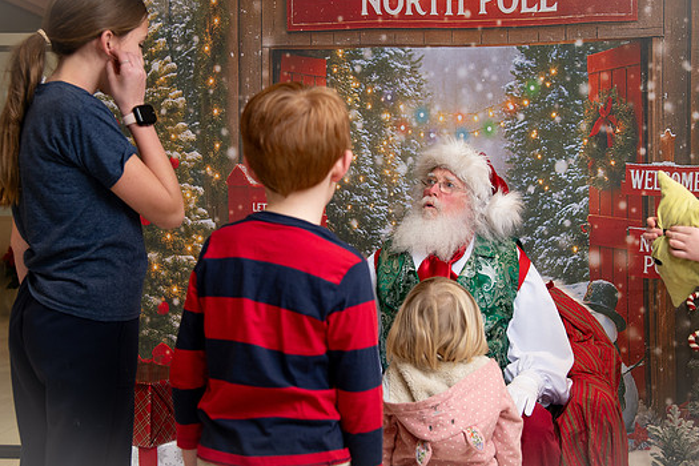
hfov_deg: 38.2
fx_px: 1010
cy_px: 220
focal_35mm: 52
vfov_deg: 26.0
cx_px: 337
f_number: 4.5
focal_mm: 44
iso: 1250
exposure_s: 1/200
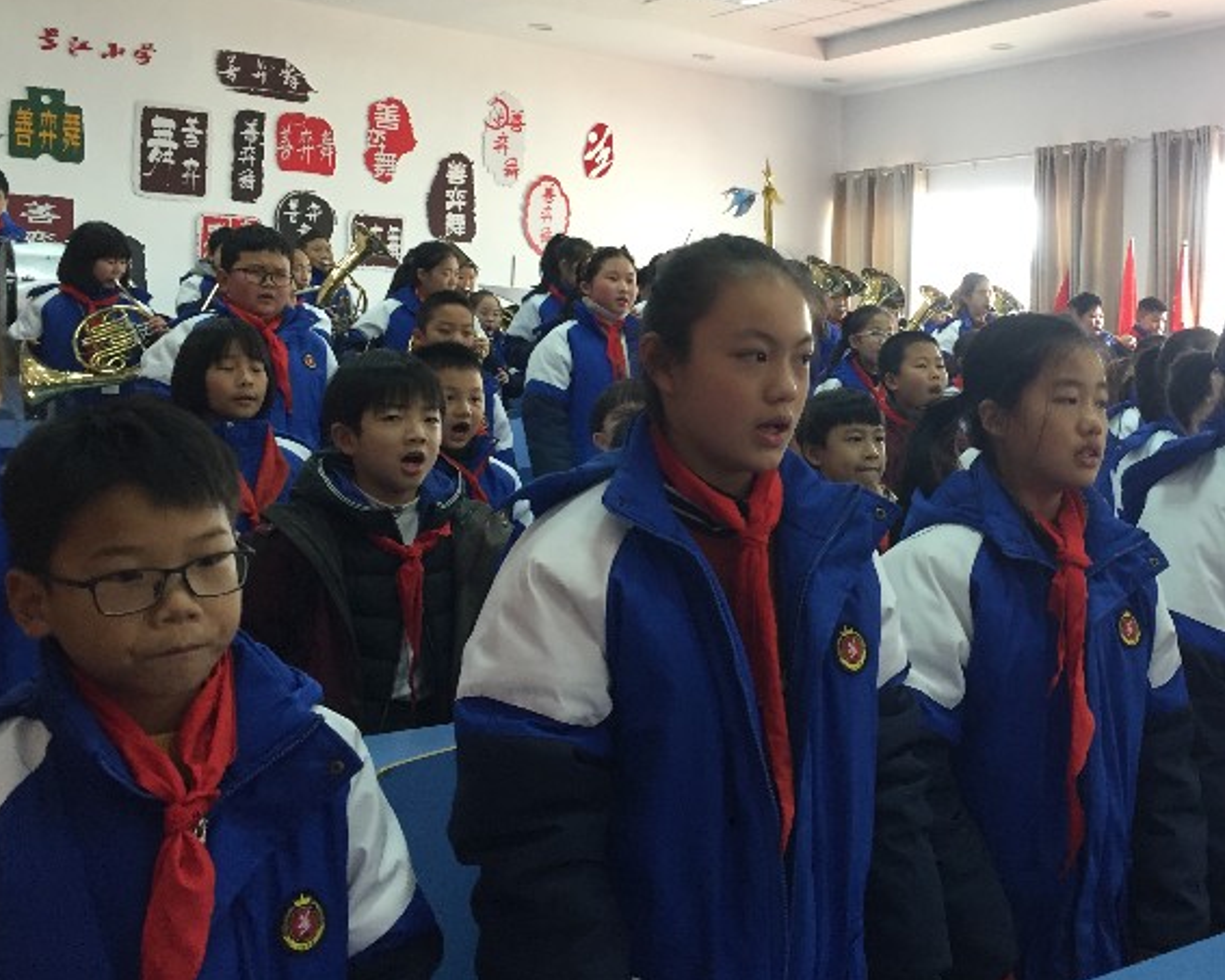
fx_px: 1450
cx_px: 777
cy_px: 357
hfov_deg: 45.3
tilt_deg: +0.3
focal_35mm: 40
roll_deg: -2.1
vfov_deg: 37.1
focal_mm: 4.15
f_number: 2.2
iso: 160
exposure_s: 1/33
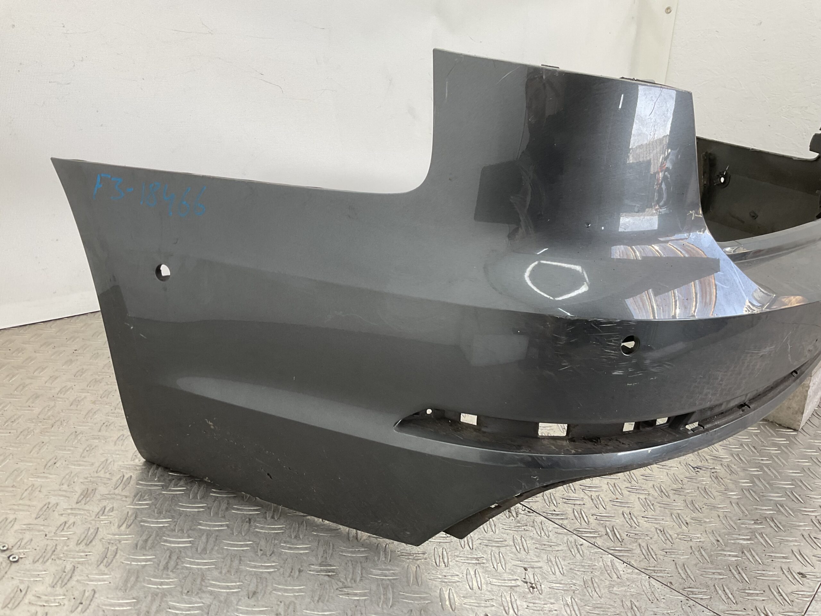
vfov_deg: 48.2
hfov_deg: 61.7
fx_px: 688
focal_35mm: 29
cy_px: 308
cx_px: 410
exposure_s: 1/120
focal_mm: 3
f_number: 1.8
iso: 32
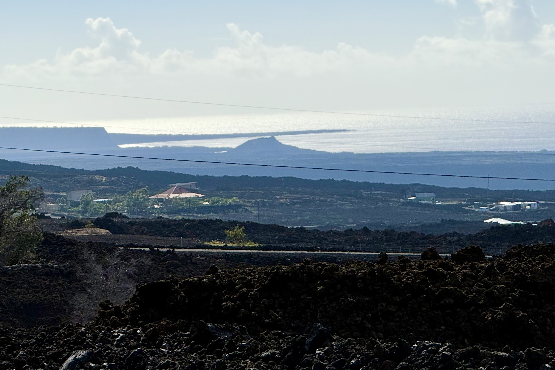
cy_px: 95
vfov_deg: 6.9
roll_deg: +1.5
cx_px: 135
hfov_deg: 10.4
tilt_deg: -0.5
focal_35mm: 198
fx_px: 3052
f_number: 2.8
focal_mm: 15.66
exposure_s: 1/4651
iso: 40
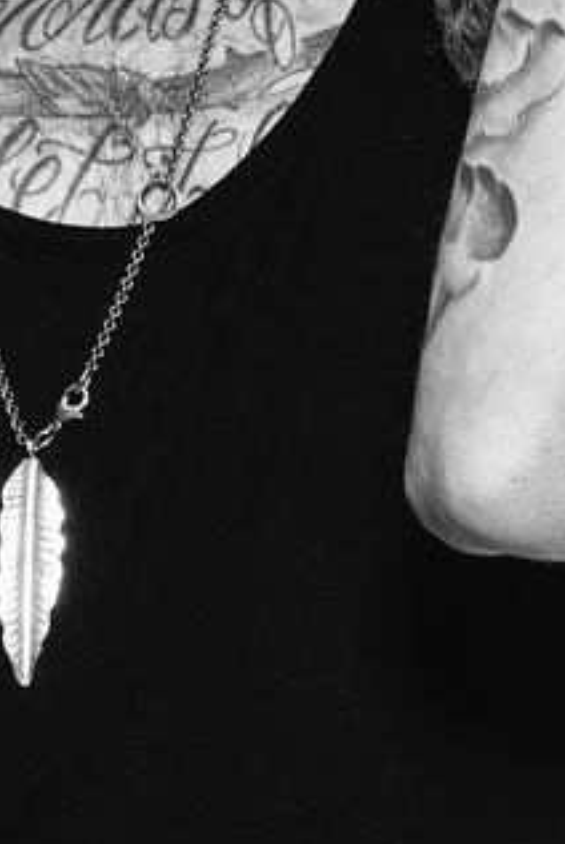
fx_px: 6037
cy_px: 7
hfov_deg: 5.3
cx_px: -3
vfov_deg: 8.0
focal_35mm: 257
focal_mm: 85
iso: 100
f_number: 11
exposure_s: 1/125
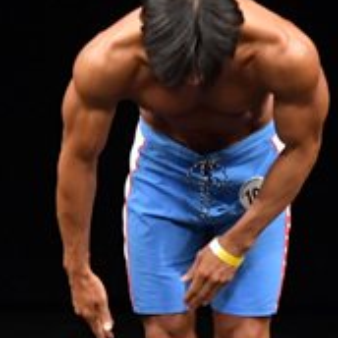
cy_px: 153
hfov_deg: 1.7
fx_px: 11401
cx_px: 225
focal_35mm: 1032
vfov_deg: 1.7
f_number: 5.6
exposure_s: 1/400
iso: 3200
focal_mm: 180
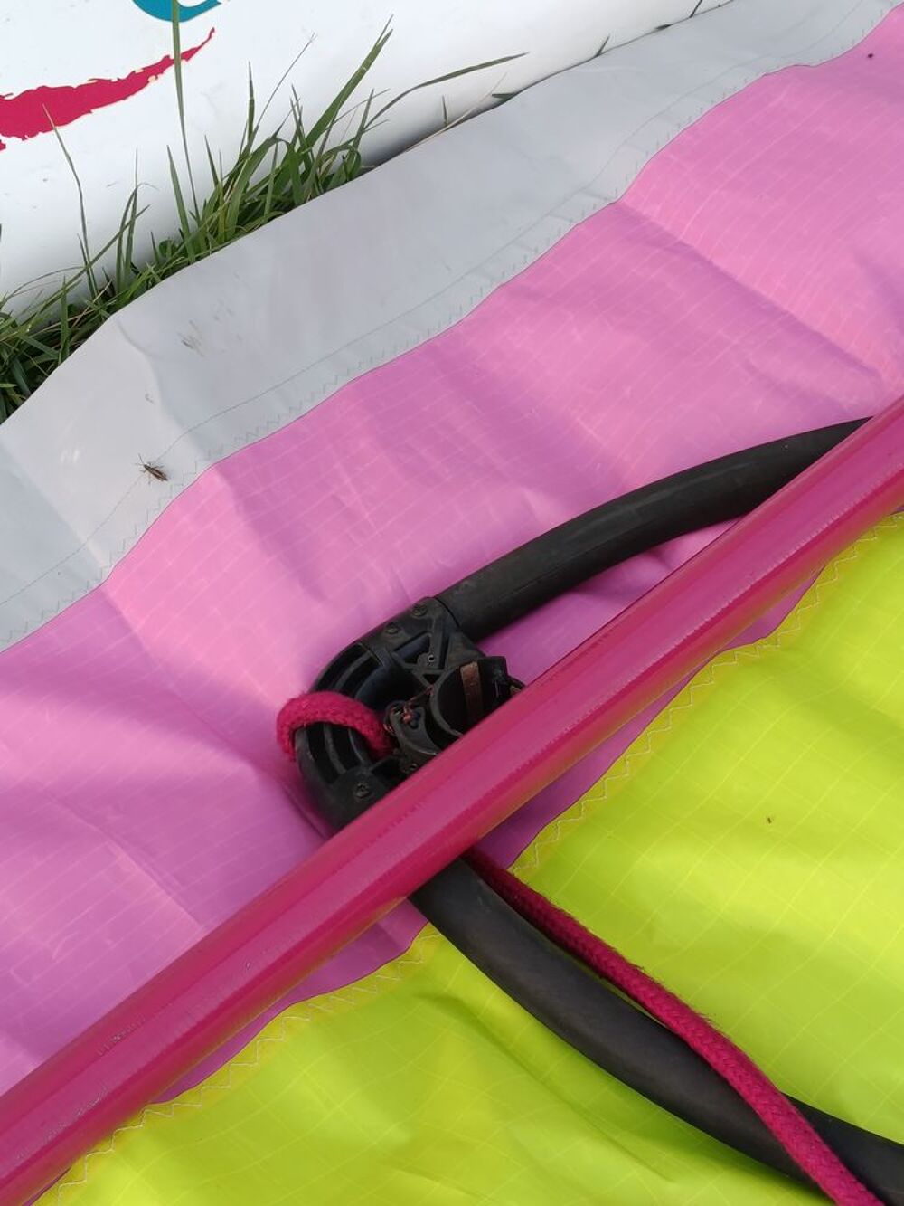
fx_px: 2576
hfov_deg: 19.9
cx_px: 452
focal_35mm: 74
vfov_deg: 26.3
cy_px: 603
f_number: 1.7
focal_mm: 5.24
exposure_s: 1/100
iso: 50
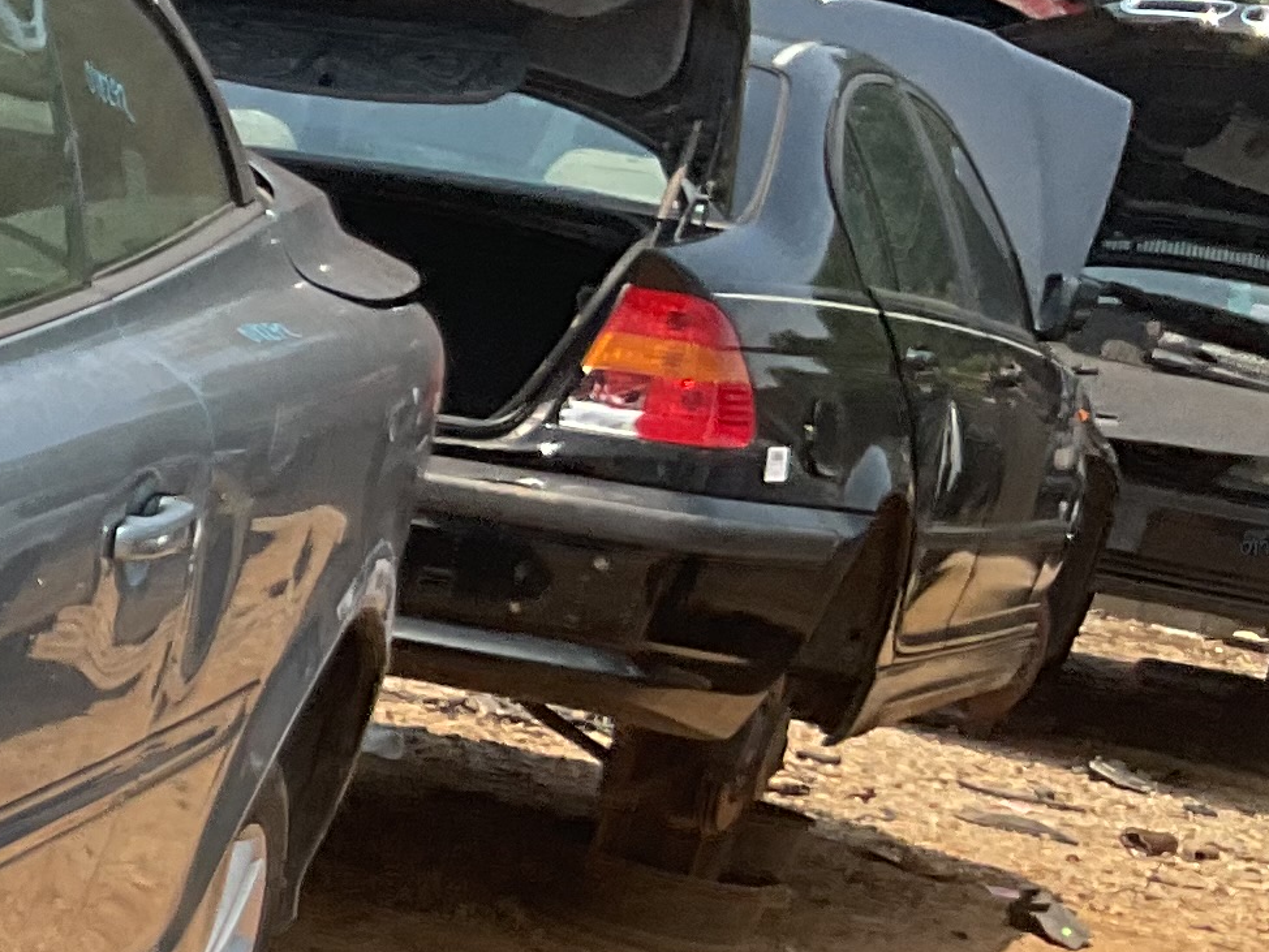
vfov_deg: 12.2
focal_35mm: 120
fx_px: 4400
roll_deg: -9.8
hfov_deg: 13.9
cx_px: -1272
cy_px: 892
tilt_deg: -15.5
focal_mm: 3
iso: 16
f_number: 1.8
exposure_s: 1/1675
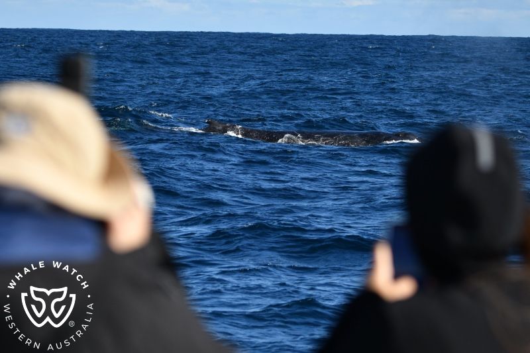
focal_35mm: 145
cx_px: 265
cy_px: 176
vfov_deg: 9.5
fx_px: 2134
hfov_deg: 14.2
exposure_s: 1/8000
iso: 1000
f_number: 5
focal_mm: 145
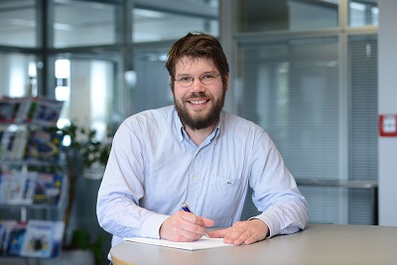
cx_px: 198
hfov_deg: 23.9
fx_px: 938
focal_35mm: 85
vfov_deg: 16.1
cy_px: 132
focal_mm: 85
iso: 800
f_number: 3.5
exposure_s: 1/160
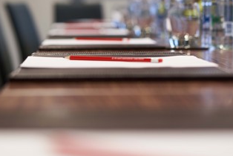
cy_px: 22
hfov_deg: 19.4
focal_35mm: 105
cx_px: 108
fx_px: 680
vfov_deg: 13.0
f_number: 2.2
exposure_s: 1/40
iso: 200
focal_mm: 55
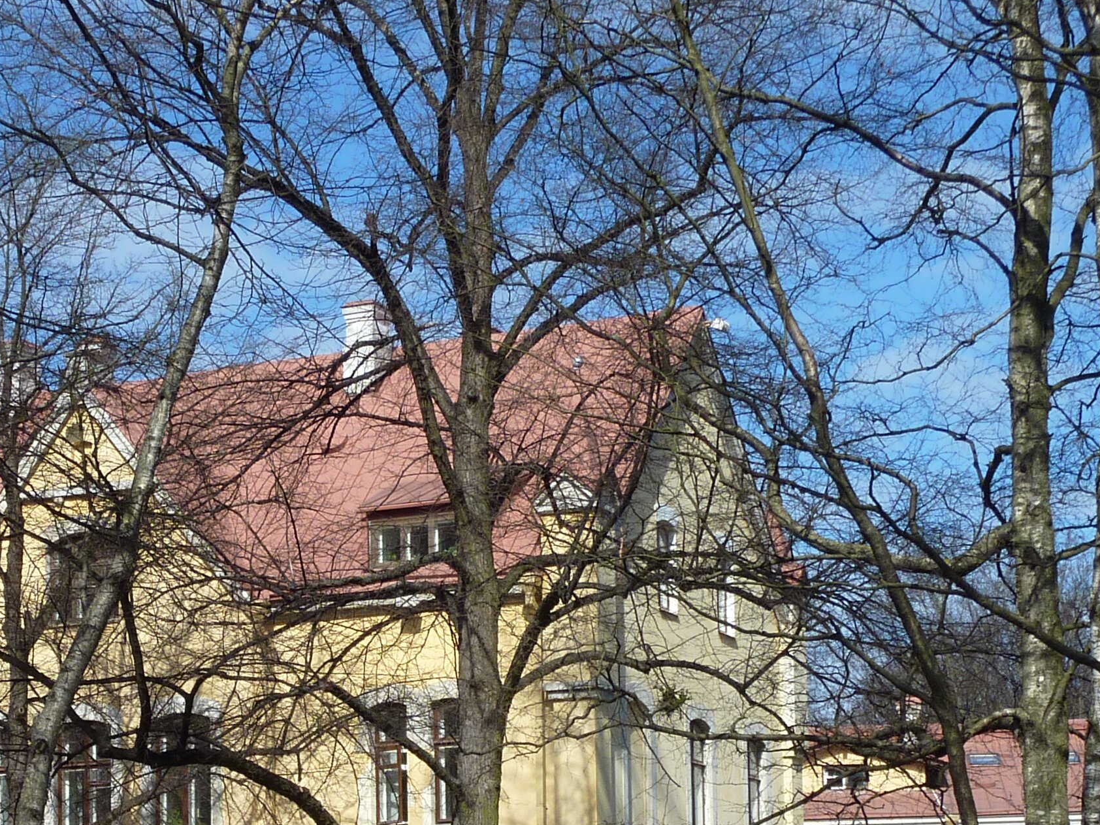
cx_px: 299
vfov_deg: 15.9
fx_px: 2892
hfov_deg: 21.4
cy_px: 836
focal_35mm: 91
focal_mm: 6.9
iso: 80
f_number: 5
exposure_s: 1/500
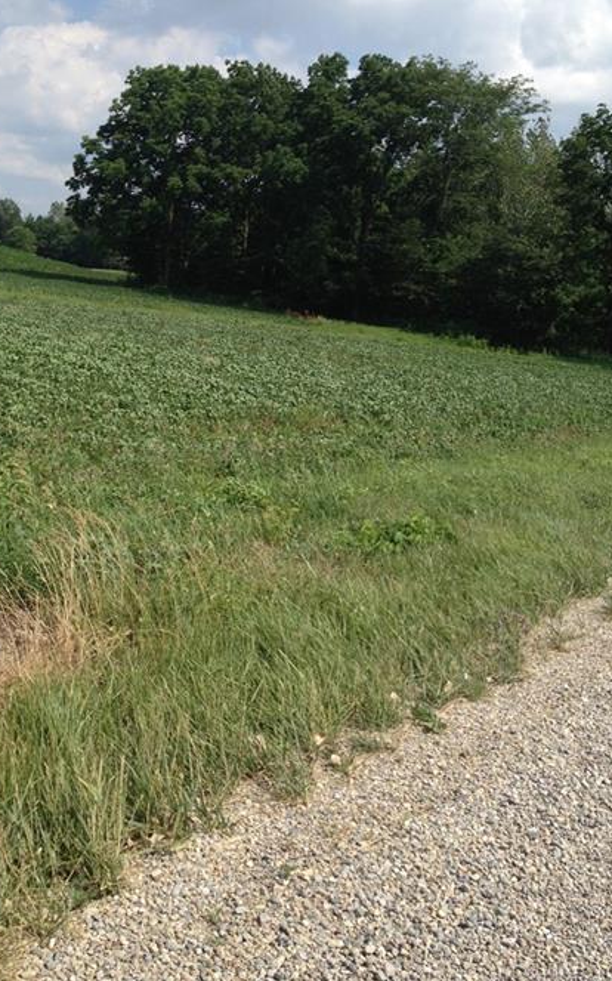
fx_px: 1148
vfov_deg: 46.1
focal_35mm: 43
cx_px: 309
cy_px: 425
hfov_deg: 29.8
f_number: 2.4
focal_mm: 4.28
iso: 64
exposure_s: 1/1972
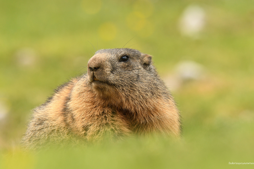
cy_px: 81
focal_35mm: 724
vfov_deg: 1.9
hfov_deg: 2.8
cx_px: 131
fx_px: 5108
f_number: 8
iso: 720
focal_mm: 460
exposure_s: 1/400
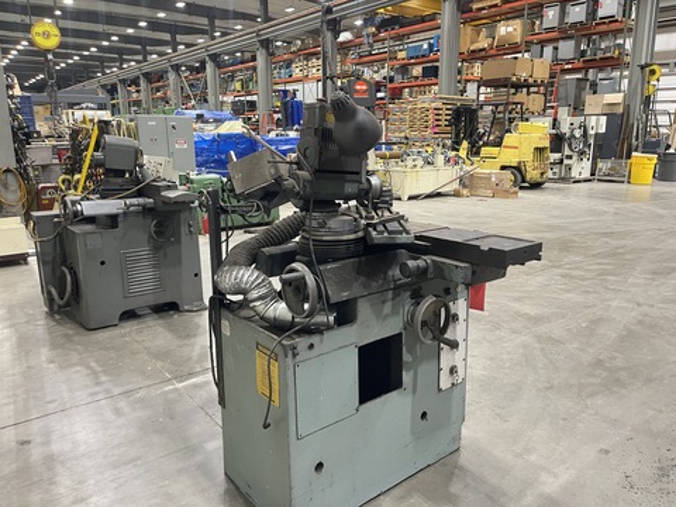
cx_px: 338
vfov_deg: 54.9
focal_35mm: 25
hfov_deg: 69.4
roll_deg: +0.0
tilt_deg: -14.0
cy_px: 254
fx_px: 488
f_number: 1.6
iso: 500
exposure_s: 1/40
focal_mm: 5.1
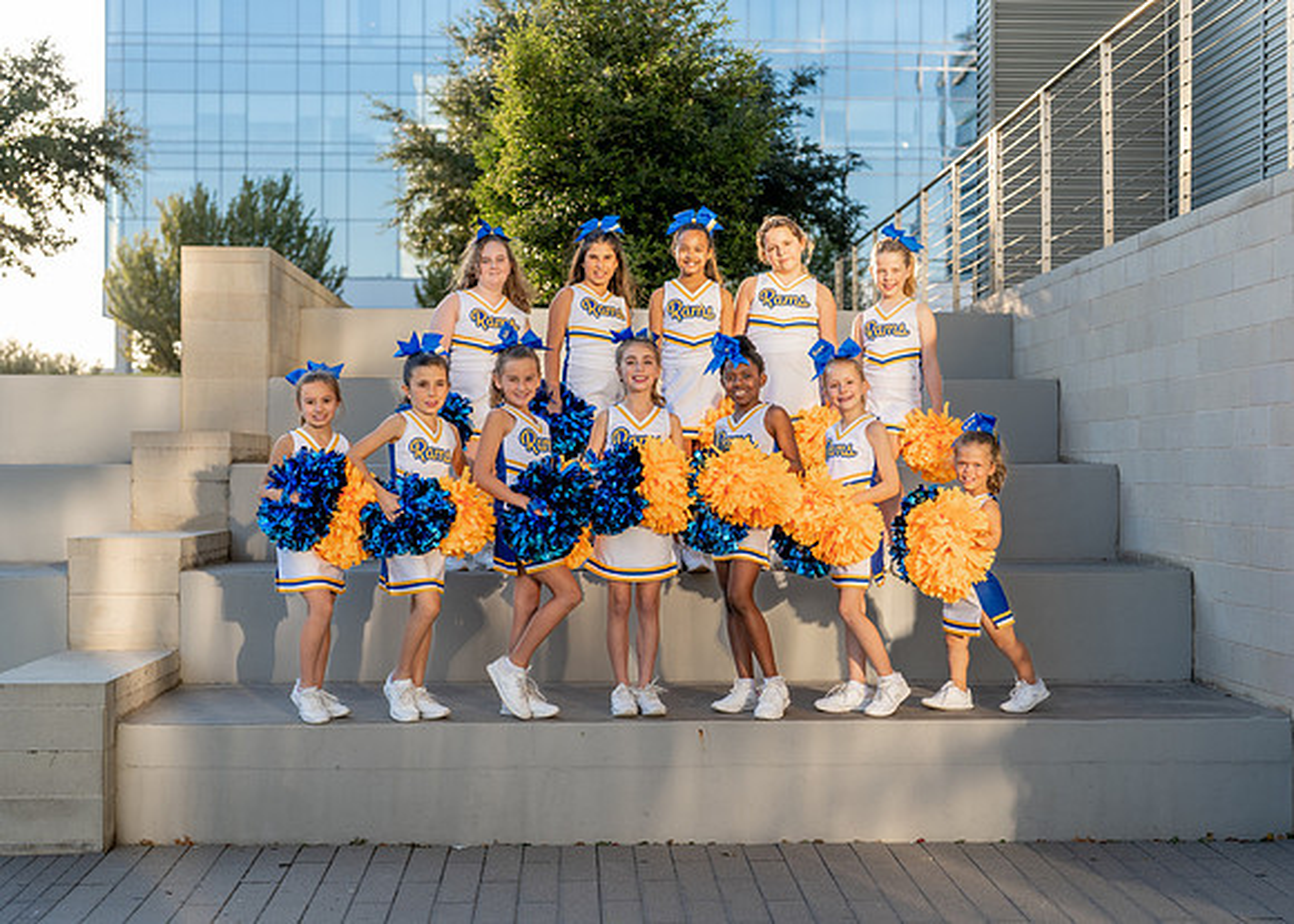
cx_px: 680
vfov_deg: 24.6
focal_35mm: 58
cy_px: 462
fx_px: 2116
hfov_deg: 34.0
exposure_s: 1/400
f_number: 2.8
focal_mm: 50
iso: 100
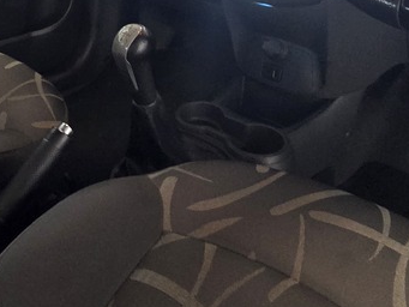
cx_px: 118
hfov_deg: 46.6
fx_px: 461
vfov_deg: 35.4
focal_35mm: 39
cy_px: 52
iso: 800
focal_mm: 2.2
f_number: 2.2
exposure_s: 1/50
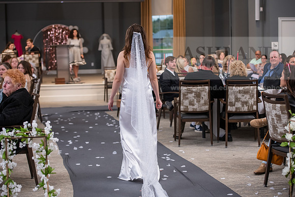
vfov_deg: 19.5
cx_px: 148
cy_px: 98
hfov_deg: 28.8
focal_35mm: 70
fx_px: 574
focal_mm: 70
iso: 1250
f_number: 3.5
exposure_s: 1/200
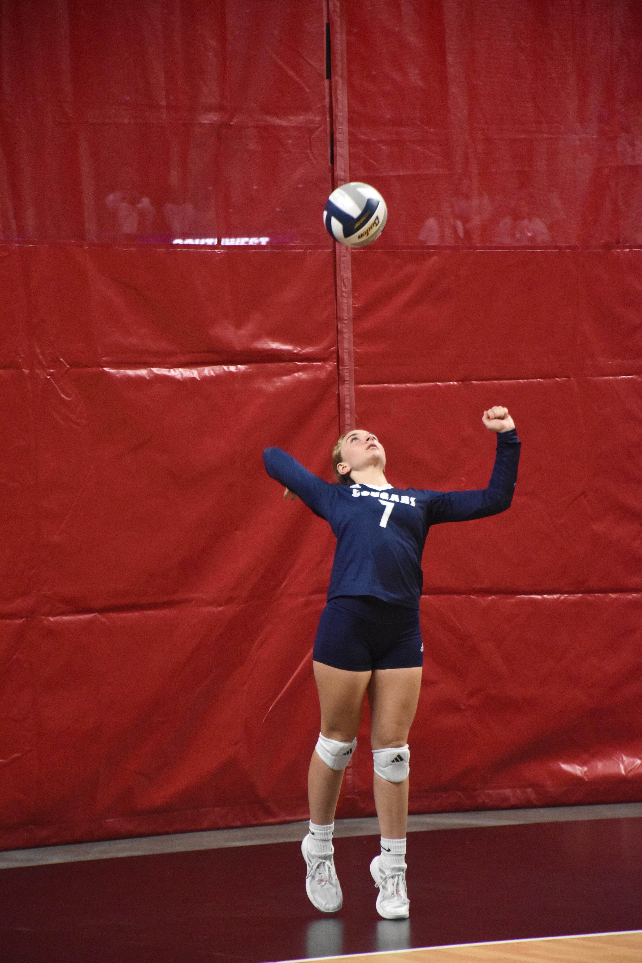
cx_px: 321
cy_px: 482
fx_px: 4494
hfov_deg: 8.2
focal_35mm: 168
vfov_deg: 12.2
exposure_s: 1/500
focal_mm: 112
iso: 2800
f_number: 5.6
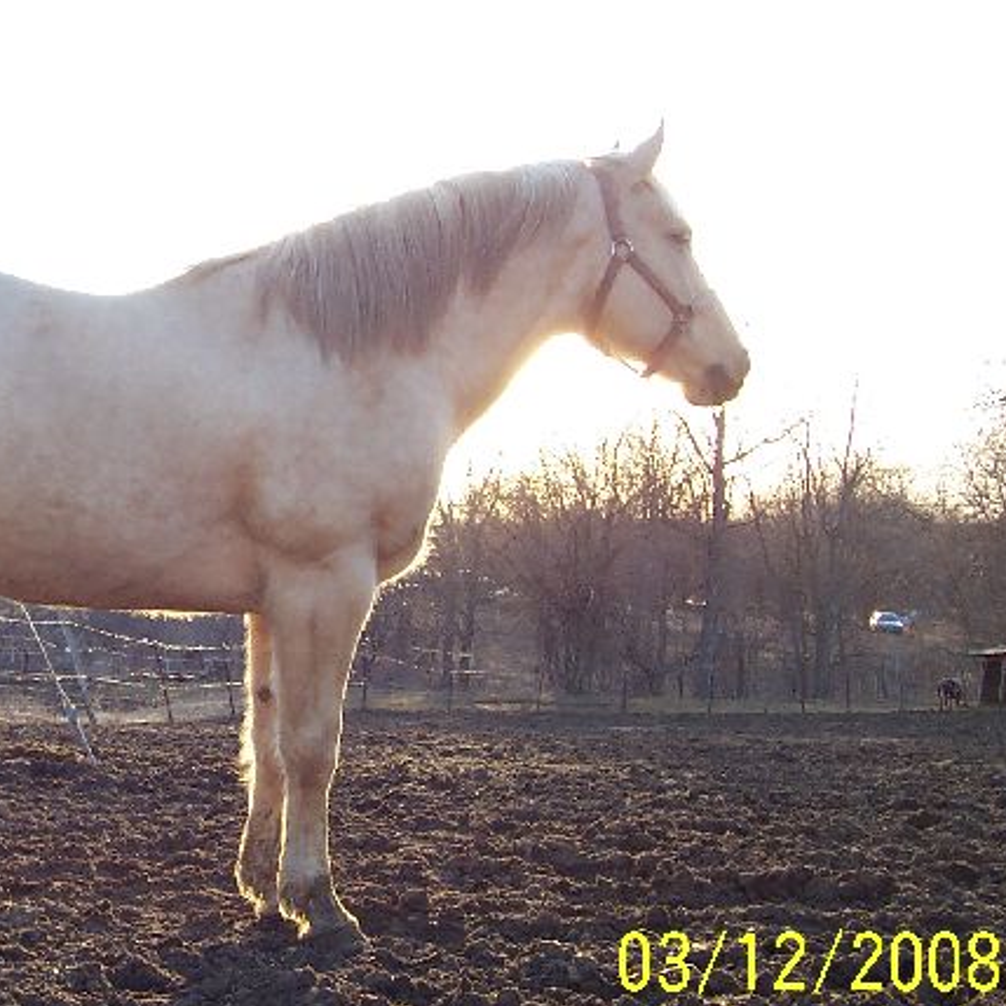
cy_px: 436
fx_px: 2006
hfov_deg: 27.4
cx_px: 164
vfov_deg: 28.1
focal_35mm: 61
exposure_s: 1/250
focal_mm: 5.6
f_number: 2.8
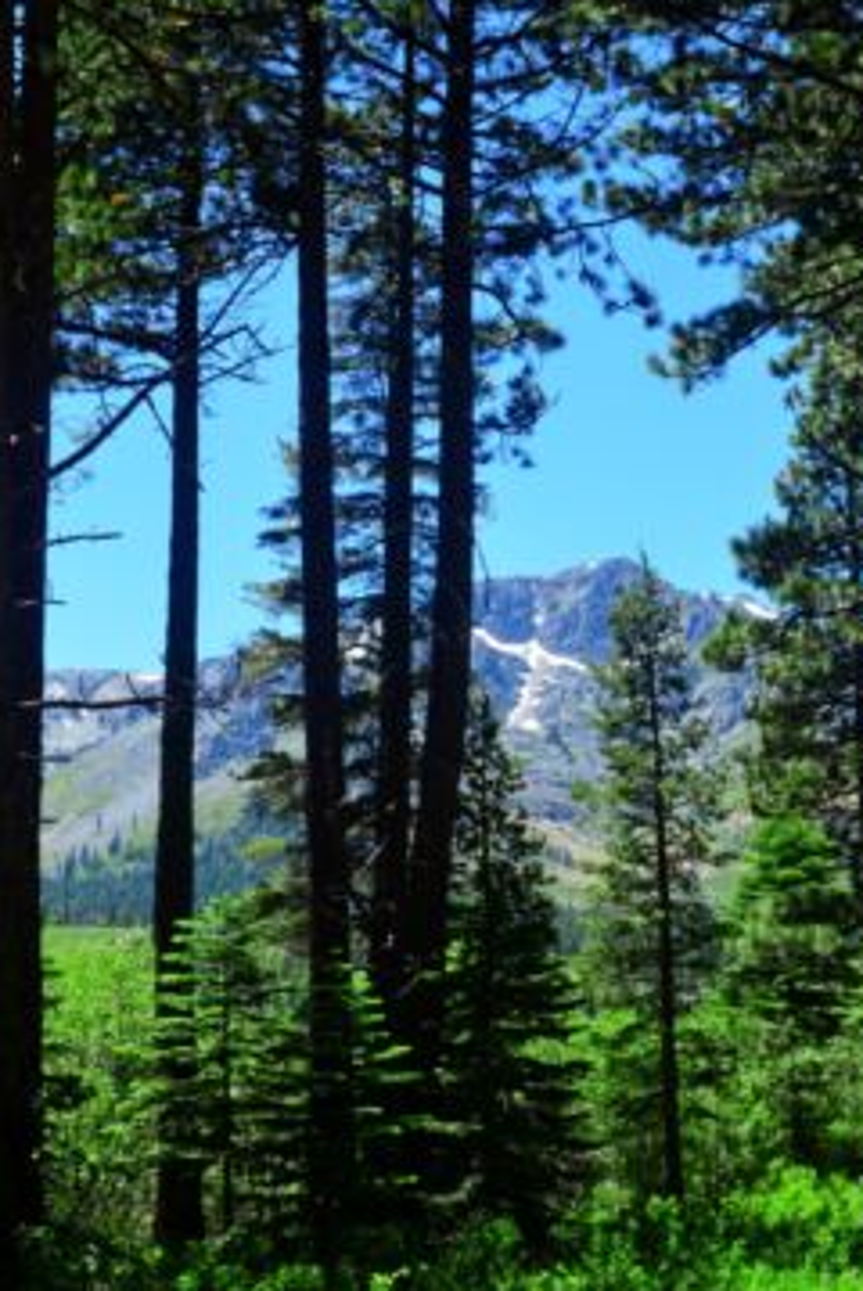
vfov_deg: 31.4
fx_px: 2297
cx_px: 514
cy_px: 680
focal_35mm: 64
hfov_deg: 21.3
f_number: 16
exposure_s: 1/60
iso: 200
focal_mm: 24
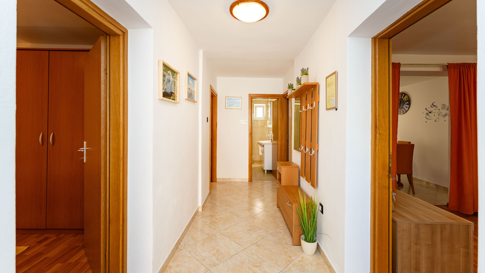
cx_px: 245
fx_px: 193
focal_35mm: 15
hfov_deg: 103.0
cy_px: 128
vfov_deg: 70.5
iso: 800
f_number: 7.1
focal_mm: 14
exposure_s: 1/80
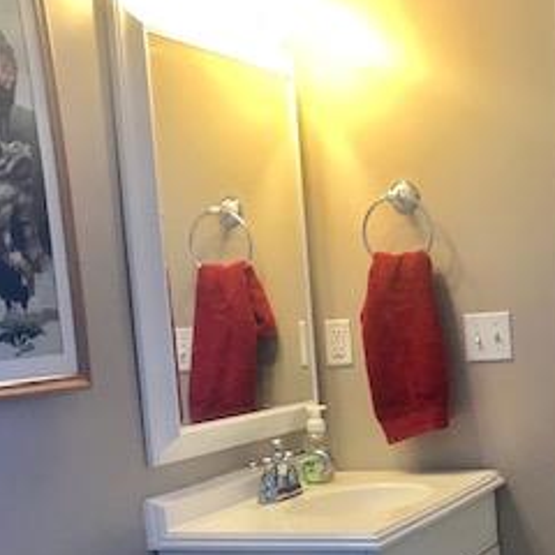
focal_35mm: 66
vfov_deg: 25.5
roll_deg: +4.3
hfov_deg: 25.7
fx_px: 1197
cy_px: 474
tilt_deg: -7.8
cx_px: 442
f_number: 1.8
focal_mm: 3.99
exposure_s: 1/30
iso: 25
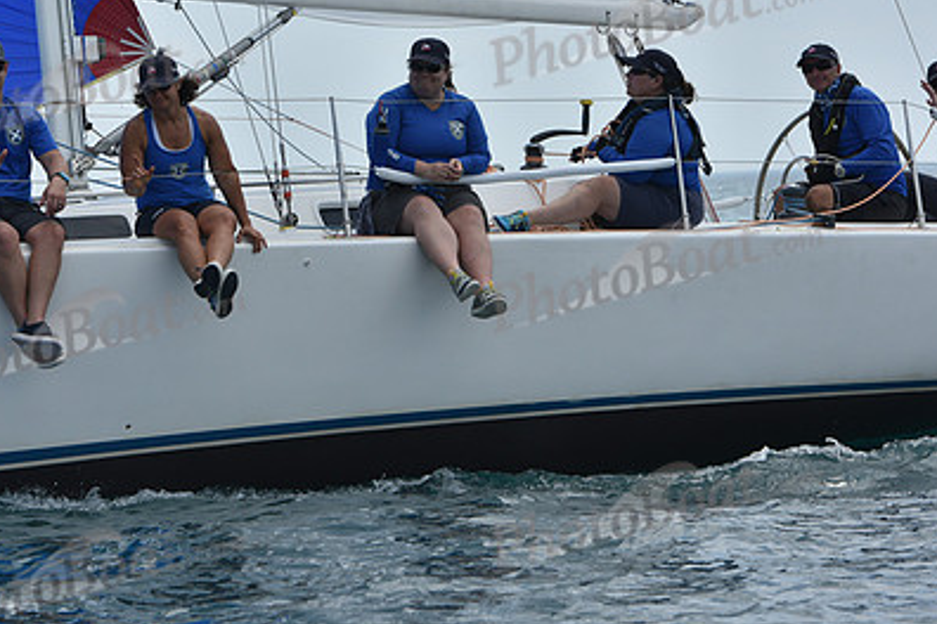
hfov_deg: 10.4
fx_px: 5153
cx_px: 369
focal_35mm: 198
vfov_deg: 6.9
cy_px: 181
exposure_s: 1/1250
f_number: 8
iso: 250
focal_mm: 135
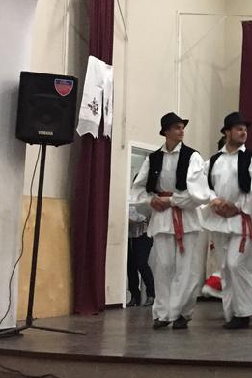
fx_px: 829
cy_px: 179
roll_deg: -1.4
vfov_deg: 25.7
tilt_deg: +5.9
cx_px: 493
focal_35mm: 79
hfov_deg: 14.5
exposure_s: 1/17
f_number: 2.2
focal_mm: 4.15
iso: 250
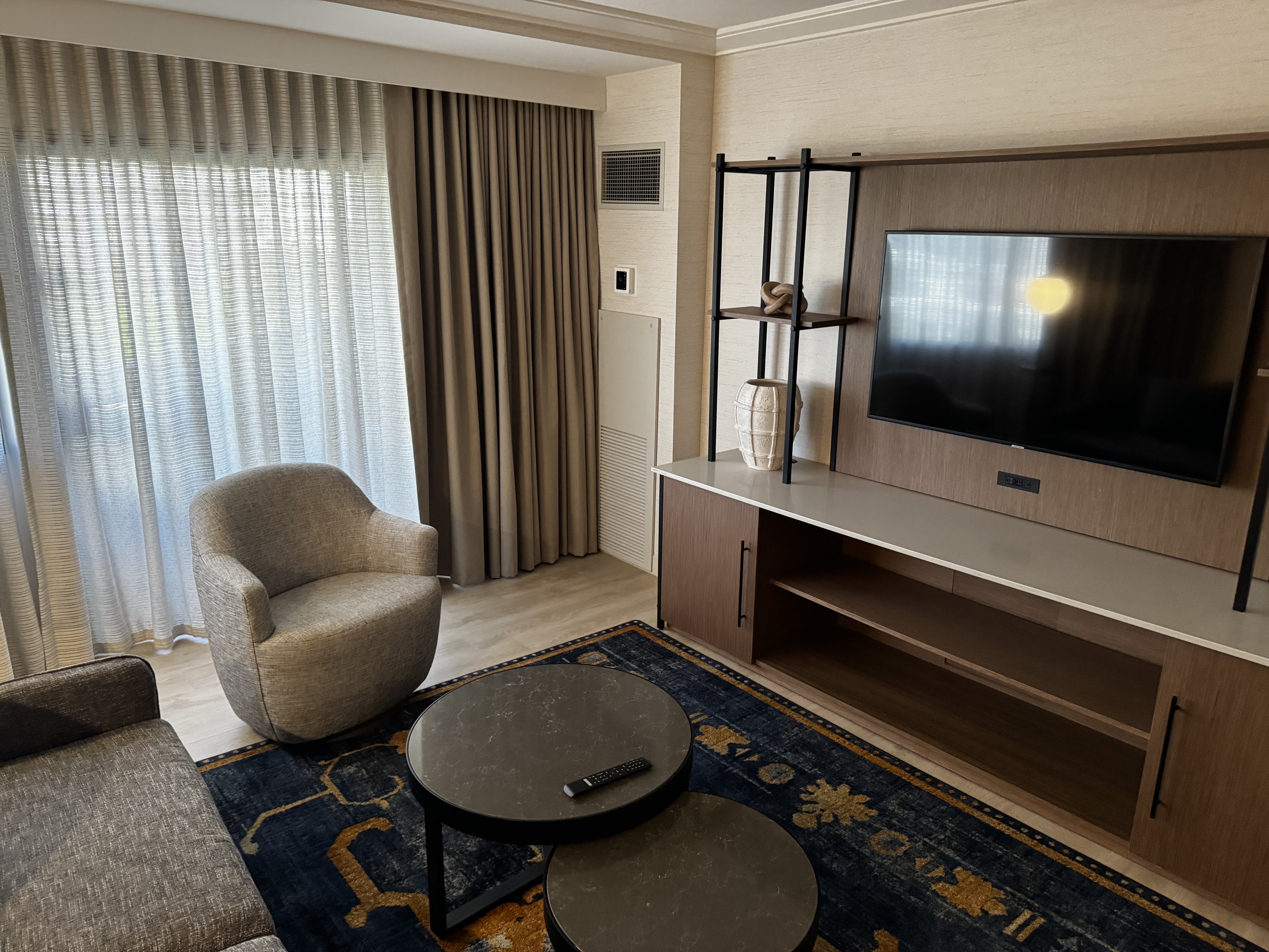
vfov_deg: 56.8
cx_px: 634
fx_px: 880
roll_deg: -0.7
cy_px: 476
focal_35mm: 24
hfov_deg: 71.6
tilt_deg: -16.6
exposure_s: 1/60
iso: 640
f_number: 1.78
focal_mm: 6.76
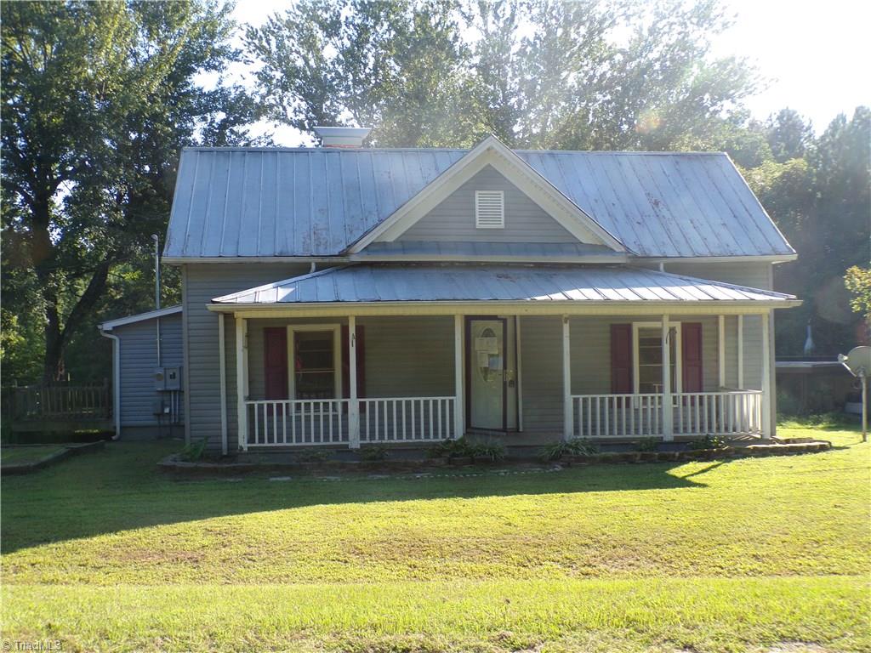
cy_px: 326
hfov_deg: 50.1
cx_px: 436
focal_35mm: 37
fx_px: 931
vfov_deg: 38.7
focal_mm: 6.6
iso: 80
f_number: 4.7
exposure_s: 1/140
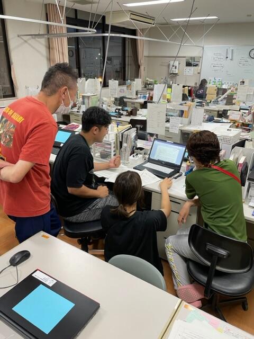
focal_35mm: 26
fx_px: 254
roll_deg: -0.7
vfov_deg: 67.3
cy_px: 170
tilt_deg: -23.7
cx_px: 127
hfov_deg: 53.1
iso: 80
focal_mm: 4.2
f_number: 1.6
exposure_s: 1/60
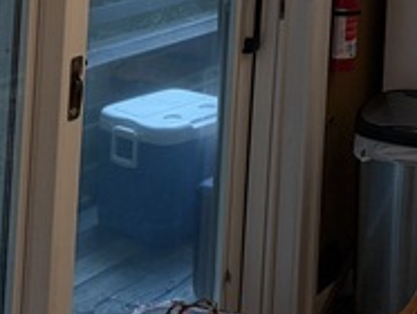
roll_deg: -1.9
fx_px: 1037
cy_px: -229
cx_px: 499
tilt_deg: +1.6
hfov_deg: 21.2
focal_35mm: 86
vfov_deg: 15.2
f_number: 1.78
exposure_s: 1/60
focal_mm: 6.76
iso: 200
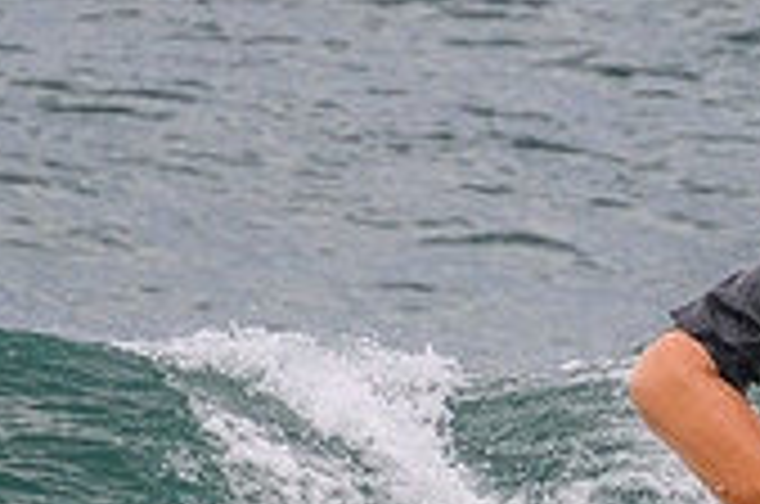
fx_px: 57988
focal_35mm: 2752
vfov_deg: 0.5
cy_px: 610
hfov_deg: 0.8
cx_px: 908
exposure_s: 1/2000
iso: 2200
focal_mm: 800
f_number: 11
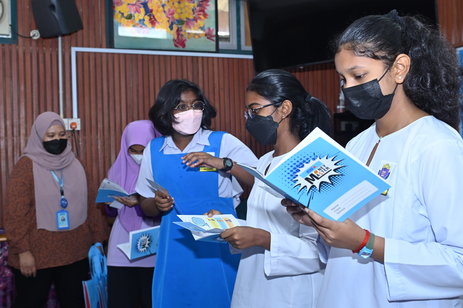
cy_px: 154
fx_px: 540
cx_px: 232
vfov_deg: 31.9
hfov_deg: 46.4
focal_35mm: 42
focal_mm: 42
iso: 800
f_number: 4.5
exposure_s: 1/125
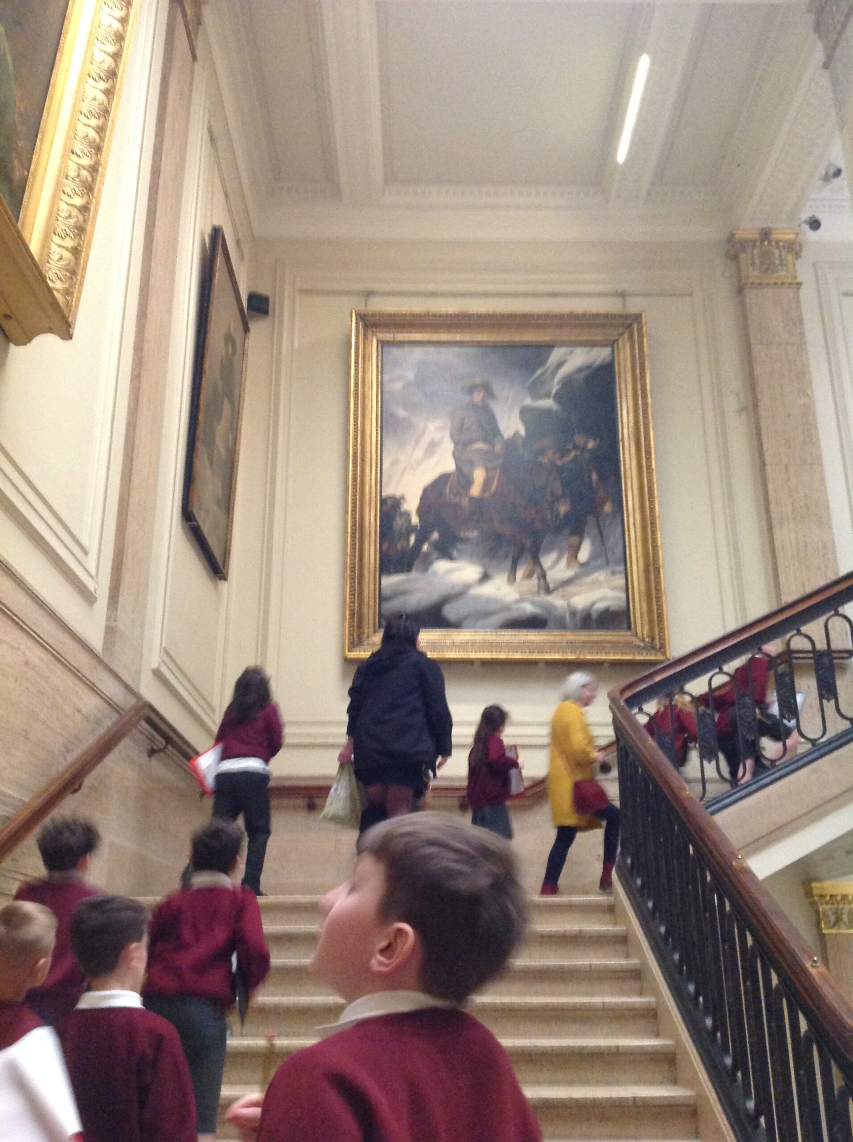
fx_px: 1153
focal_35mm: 35
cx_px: 426
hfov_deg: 40.6
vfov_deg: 52.7
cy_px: 571
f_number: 2.4
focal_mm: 4.28
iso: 400
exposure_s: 1/15
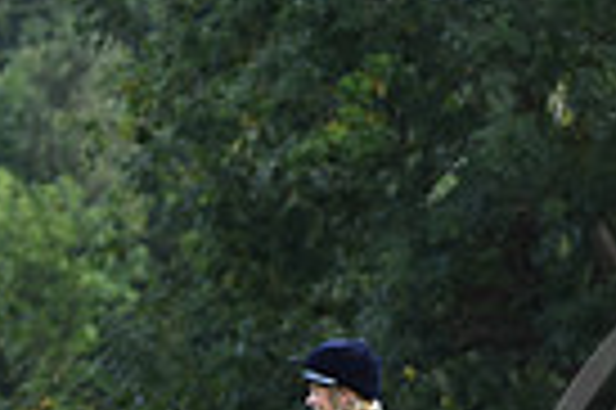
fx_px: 10477
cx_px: 913
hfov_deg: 3.4
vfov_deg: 2.2
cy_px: 577
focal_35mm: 613
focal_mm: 145
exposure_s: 1/800
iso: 560
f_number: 5
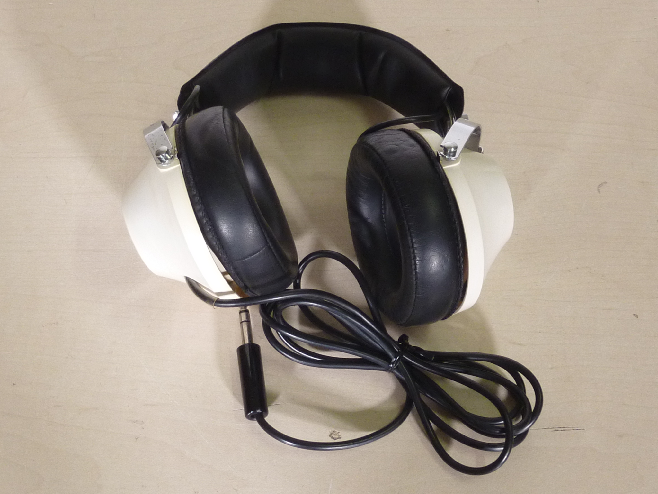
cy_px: 247
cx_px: 329
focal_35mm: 55
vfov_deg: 26.6
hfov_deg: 34.9
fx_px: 1045
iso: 160
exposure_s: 1/30
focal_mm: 5
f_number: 3.4
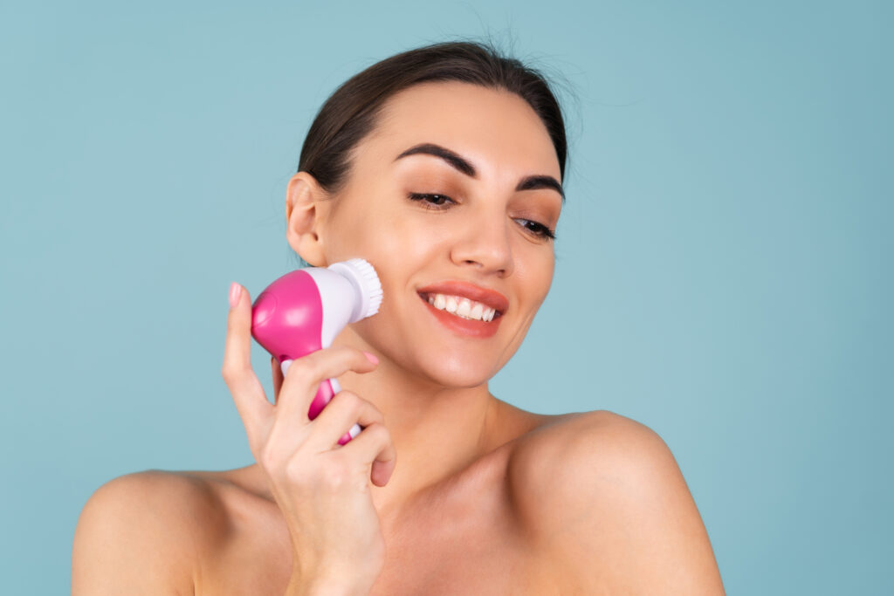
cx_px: 447
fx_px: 1242
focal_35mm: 50
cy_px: 298
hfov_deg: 39.6
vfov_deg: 27.0
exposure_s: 1/125
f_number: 3.5
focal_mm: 50
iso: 100
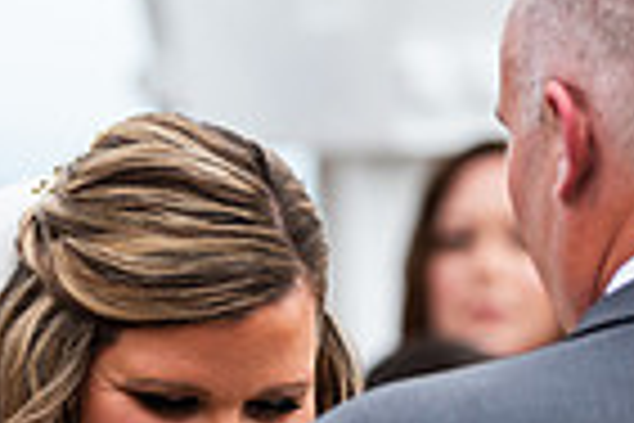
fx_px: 9439
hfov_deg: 3.8
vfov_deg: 2.6
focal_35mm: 536
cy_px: 623
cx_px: -9
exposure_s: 1/500
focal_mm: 130
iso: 64
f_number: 2.8
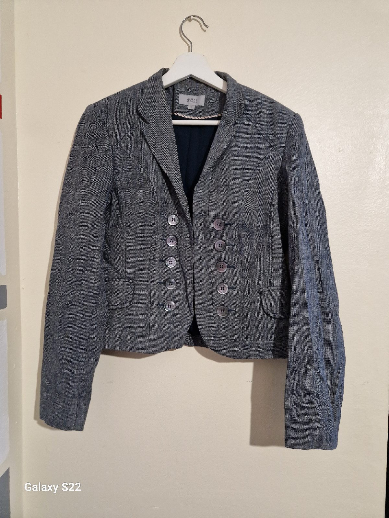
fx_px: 345
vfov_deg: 73.9
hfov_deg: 58.9
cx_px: 194
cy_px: 259
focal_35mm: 23
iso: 640
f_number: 1.8
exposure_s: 1/50
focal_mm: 5.4
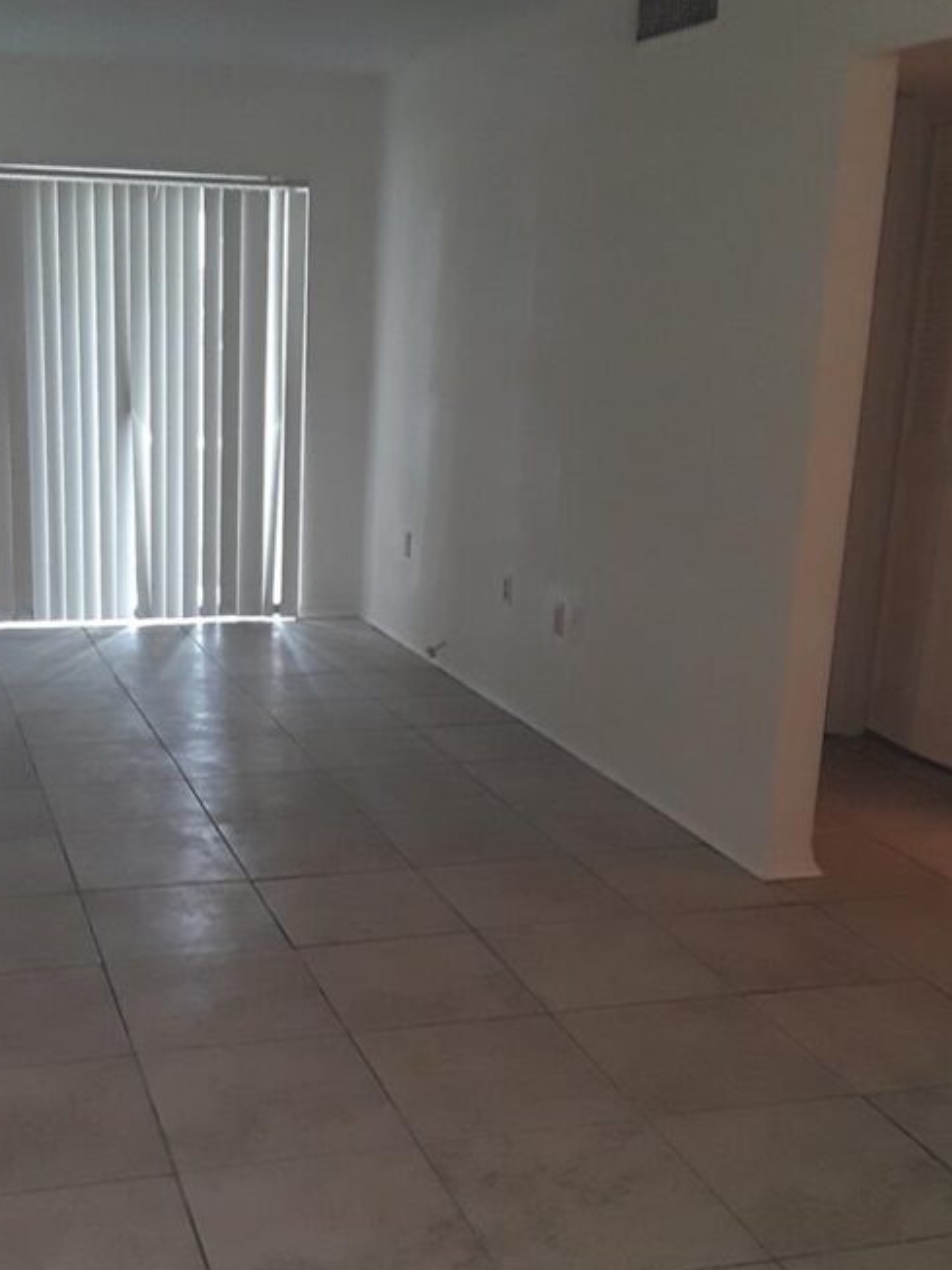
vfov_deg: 42.9
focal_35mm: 44
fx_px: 1613
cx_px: 317
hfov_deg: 32.6
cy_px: 719
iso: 125
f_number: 1.9
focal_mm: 2.9
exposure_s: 1/30
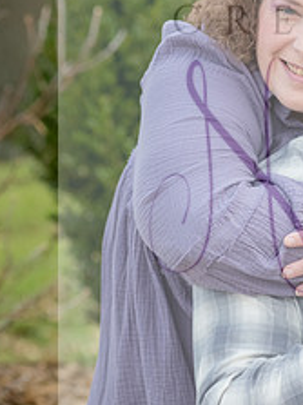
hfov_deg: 5.9
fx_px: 2921
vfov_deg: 7.9
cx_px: 386
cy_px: 123
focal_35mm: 250
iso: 400
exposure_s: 1/1000
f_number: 5
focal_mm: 100
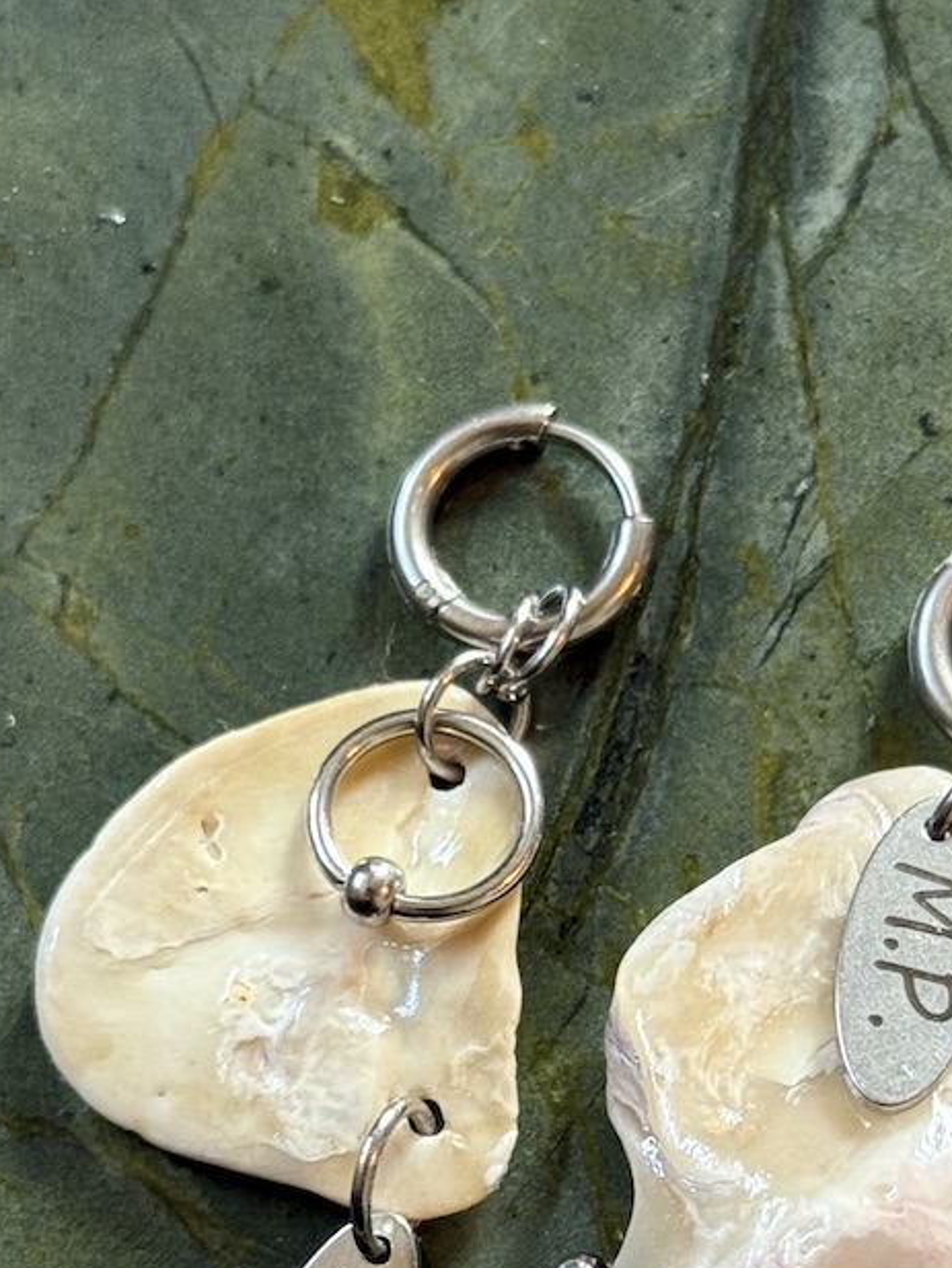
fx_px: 4106
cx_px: 726
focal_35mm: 112
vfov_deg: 17.5
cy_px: 968
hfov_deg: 13.2
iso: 200
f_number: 1.78
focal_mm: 6.76
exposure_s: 1/33
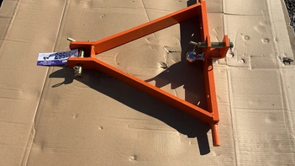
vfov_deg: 32.7
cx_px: 160
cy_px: 72
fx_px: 281
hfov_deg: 55.2
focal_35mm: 36
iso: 25
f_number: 1.8
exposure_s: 1/2801
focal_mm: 3
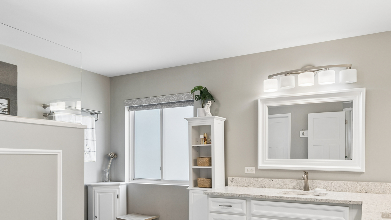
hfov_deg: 72.5
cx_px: 251
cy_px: 157
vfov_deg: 44.8
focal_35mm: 25
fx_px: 259
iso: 250
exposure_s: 1/15
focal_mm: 12
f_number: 8
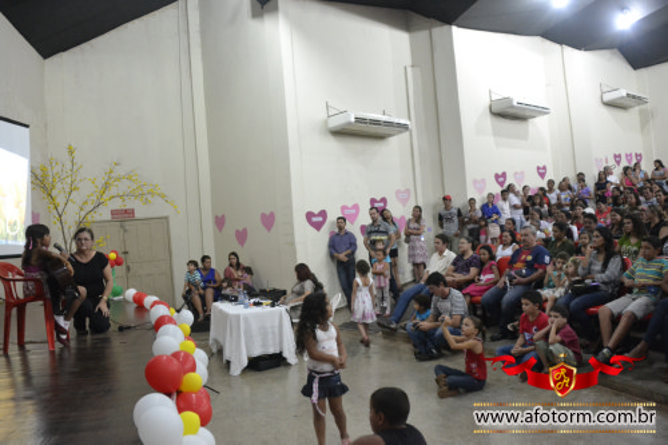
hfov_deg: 61.9
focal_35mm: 30
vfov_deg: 43.6
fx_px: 556
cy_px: 222
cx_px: 334
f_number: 4.5
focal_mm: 20
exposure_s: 1/30
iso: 3200
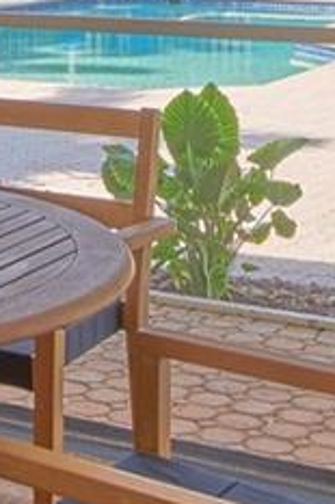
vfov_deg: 18.6
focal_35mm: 103
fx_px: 1440
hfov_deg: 12.6
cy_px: -125
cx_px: -162
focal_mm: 10
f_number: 11
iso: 640
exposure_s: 1/420
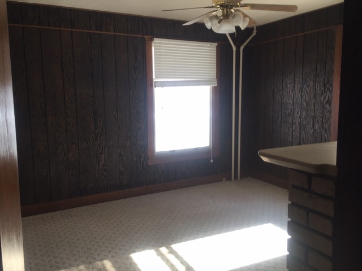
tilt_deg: -9.2
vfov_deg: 48.2
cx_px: 181
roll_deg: -0.2
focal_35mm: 29
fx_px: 303
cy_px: 136
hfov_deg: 61.7
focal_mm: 4.15
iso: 40
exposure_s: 1/120
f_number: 2.2
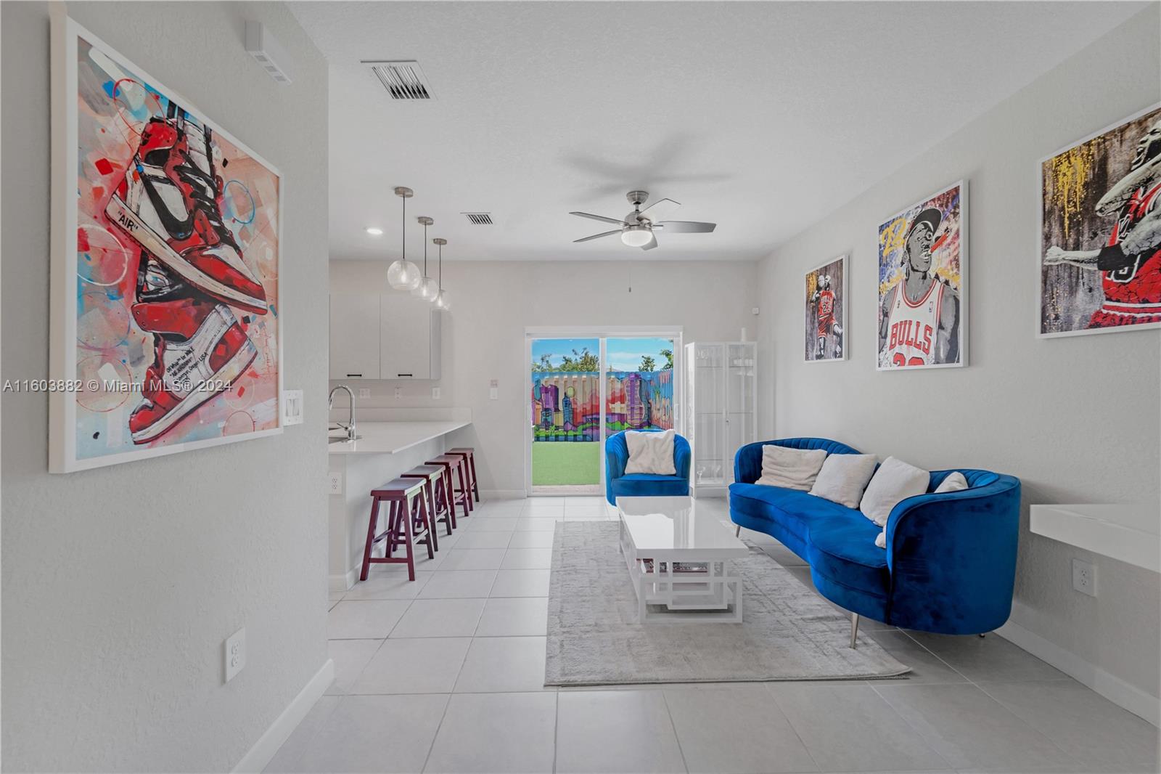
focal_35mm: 14
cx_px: 580
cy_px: 387
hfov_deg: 104.3
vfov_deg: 81.2
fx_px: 451
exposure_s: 1/4
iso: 100
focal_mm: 14
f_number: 8
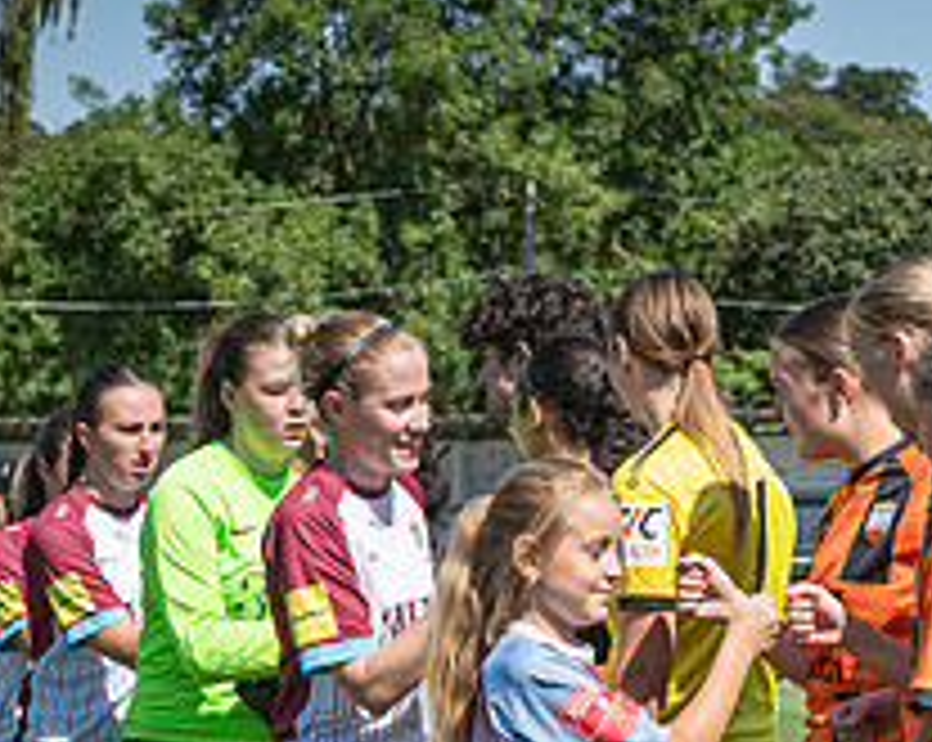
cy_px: 685
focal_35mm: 199
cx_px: 336
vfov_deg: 7.7
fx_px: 5481
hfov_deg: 9.7
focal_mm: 48
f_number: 5
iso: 400
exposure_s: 1/3200
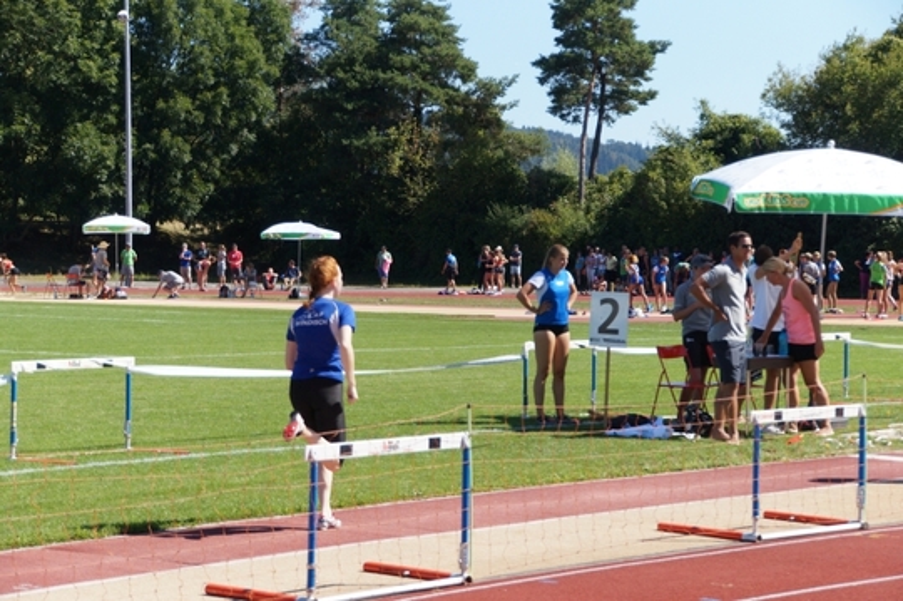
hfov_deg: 22.6
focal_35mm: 90
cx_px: 452
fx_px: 2255
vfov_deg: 15.2
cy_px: 300
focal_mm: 60
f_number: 5.6
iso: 500
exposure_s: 1/2000
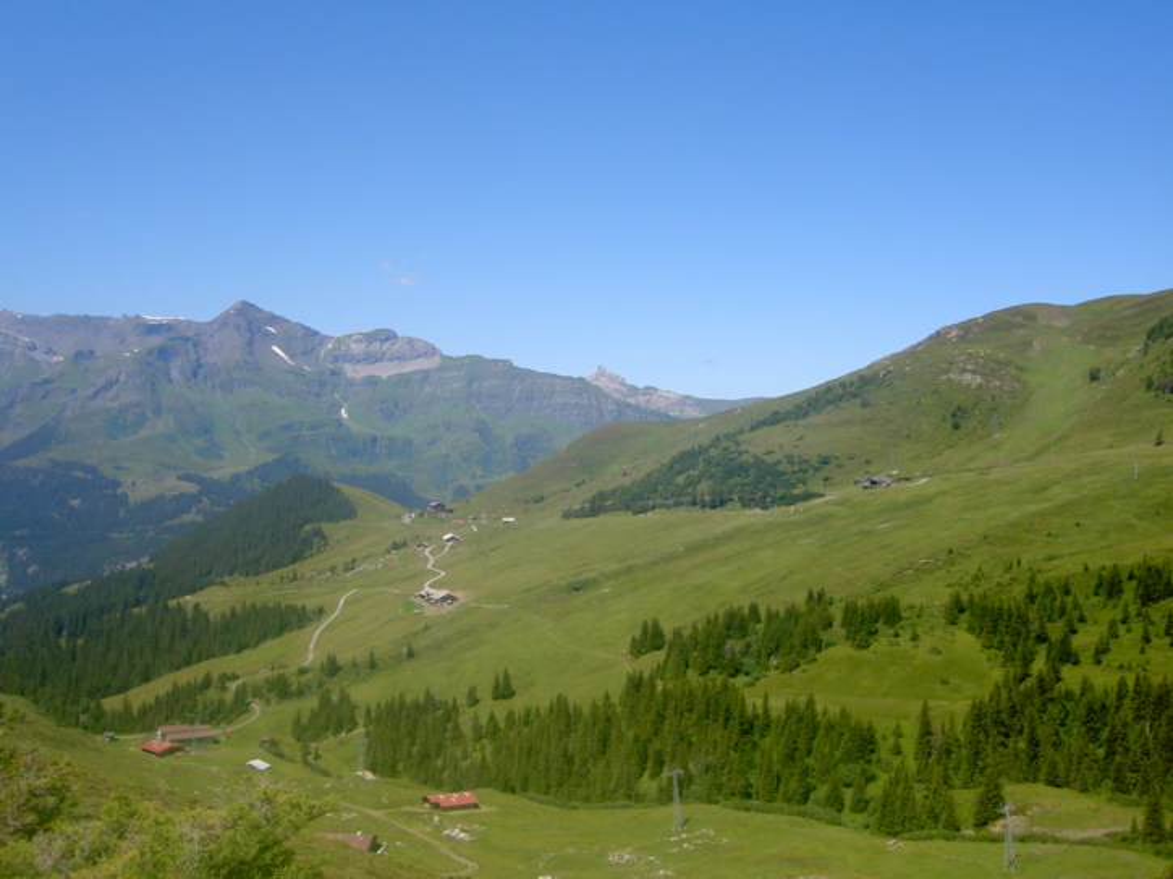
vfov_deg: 41.8
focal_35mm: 34
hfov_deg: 54.0
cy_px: 440
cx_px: 586
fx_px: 1152
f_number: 4.7
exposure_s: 1/250
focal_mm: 5.6
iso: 50
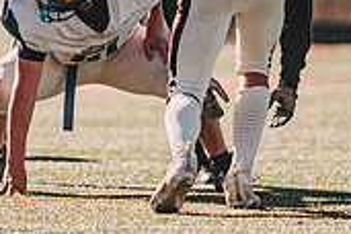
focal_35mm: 727
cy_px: -19
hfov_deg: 2.8
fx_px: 7088
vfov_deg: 1.9
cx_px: 46
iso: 250
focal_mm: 200
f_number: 3.2
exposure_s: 1/2500
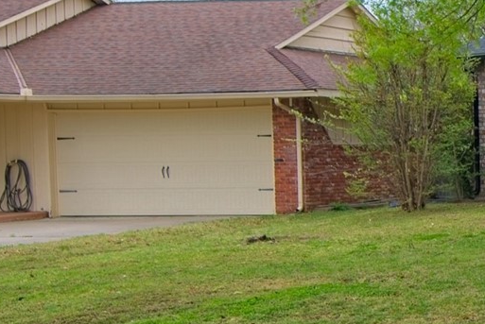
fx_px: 1497
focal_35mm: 111
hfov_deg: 15.7
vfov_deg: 12.3
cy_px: 217
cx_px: 874
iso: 320
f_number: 7.1
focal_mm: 28
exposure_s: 1/100
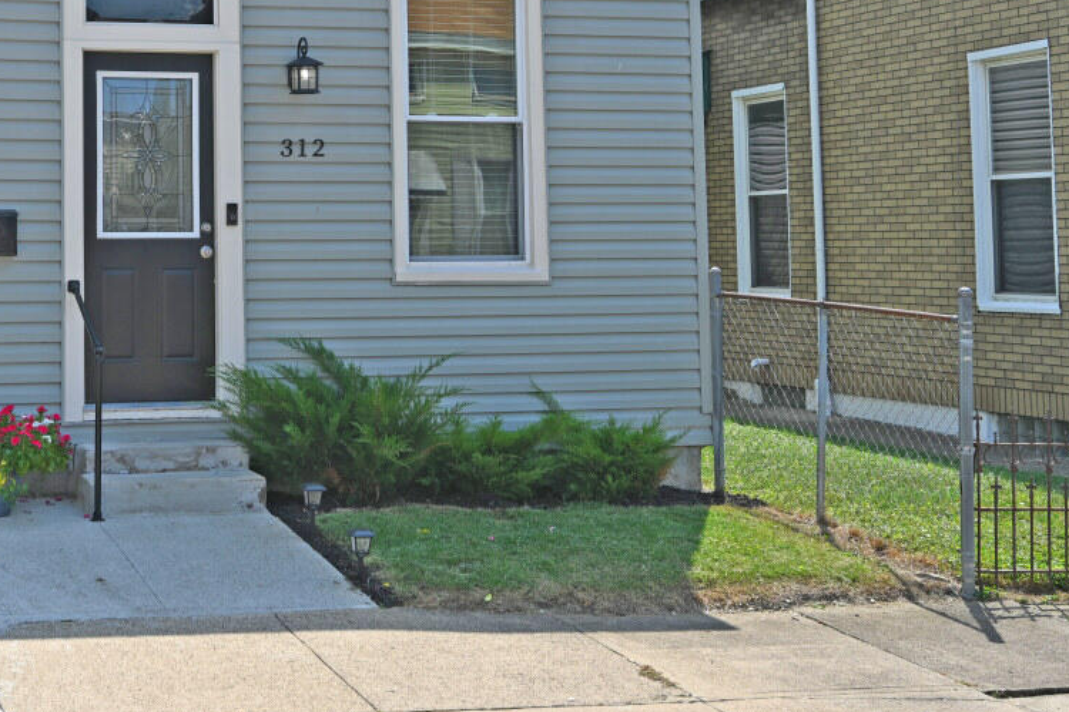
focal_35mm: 60
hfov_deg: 32.2
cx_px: 161
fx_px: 1782
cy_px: 110
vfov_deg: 22.2
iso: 100
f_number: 7.1
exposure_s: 1/400
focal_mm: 30
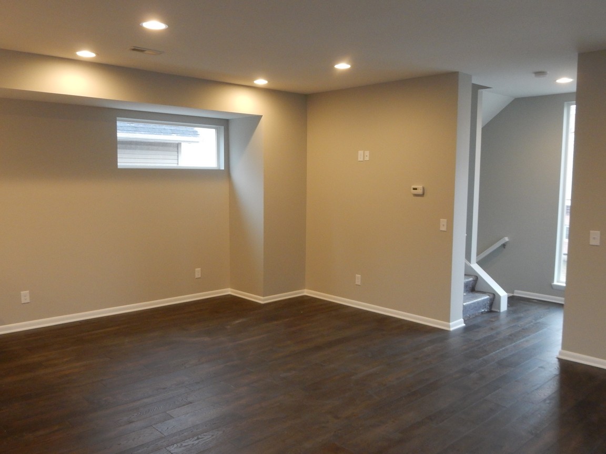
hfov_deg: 60.0
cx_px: 303
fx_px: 525
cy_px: 227
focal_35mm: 30
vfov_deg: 46.8
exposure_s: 1/30
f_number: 4
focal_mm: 5.4
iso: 400
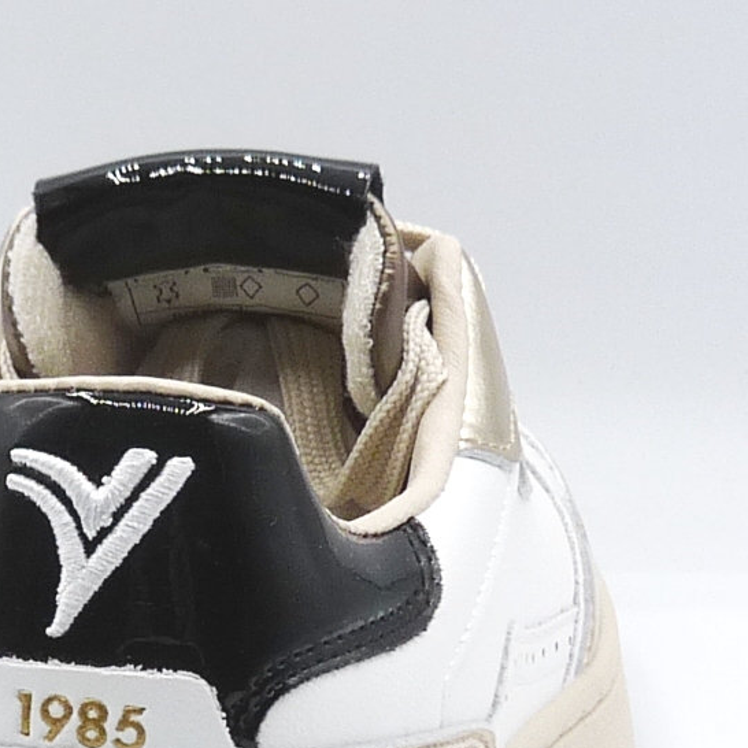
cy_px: 636
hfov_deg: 13.2
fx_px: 3227
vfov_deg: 13.1
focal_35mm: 132
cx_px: 145
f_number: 4.5
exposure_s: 1/200
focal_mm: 5.1
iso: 100
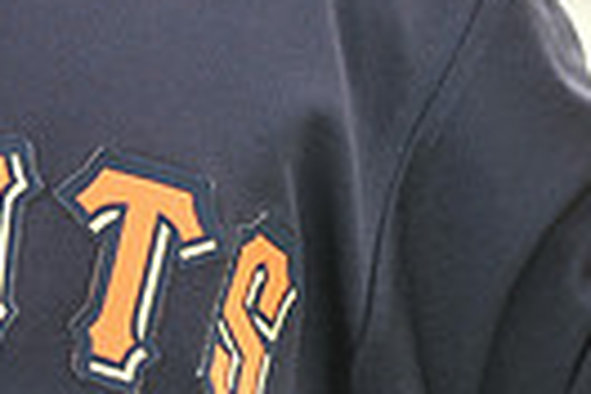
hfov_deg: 2.3
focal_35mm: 881
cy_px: -345
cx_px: -45
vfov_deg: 1.6
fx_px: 14462
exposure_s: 1/200
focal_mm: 200
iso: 200
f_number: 4.5
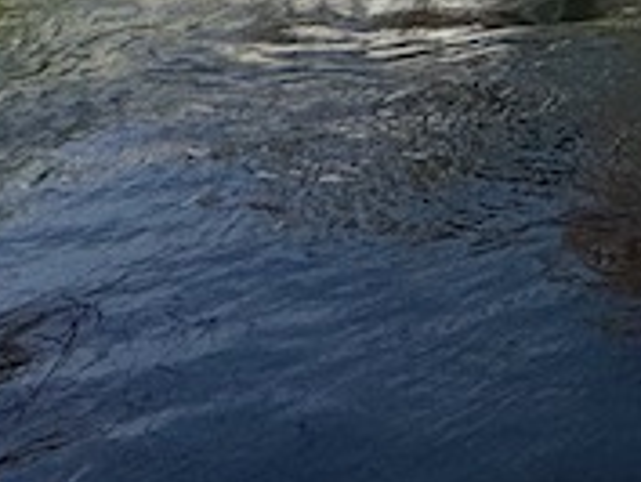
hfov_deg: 15.7
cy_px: -602
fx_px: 1501
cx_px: 1452
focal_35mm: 81
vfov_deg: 14.0
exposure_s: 1/1420
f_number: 2.2
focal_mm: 2.22
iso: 50
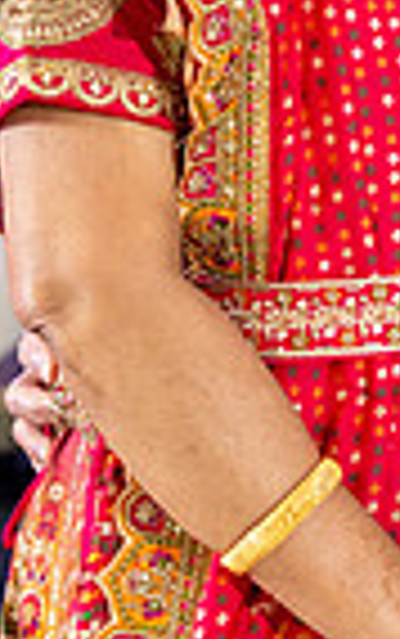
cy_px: 47
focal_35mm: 237
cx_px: 885
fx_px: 4125
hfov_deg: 5.4
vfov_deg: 8.8
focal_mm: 57
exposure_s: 1/125
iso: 2500
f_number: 2.8
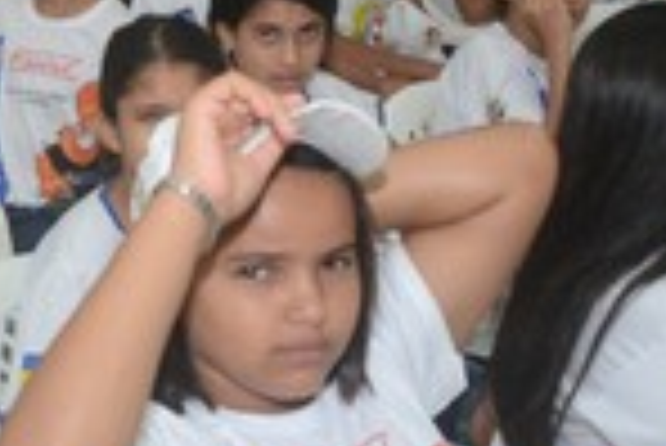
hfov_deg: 21.6
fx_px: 1685
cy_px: 108
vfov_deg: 15.0
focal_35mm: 91
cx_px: 0
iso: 1600
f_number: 3.5
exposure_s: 1/125
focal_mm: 20
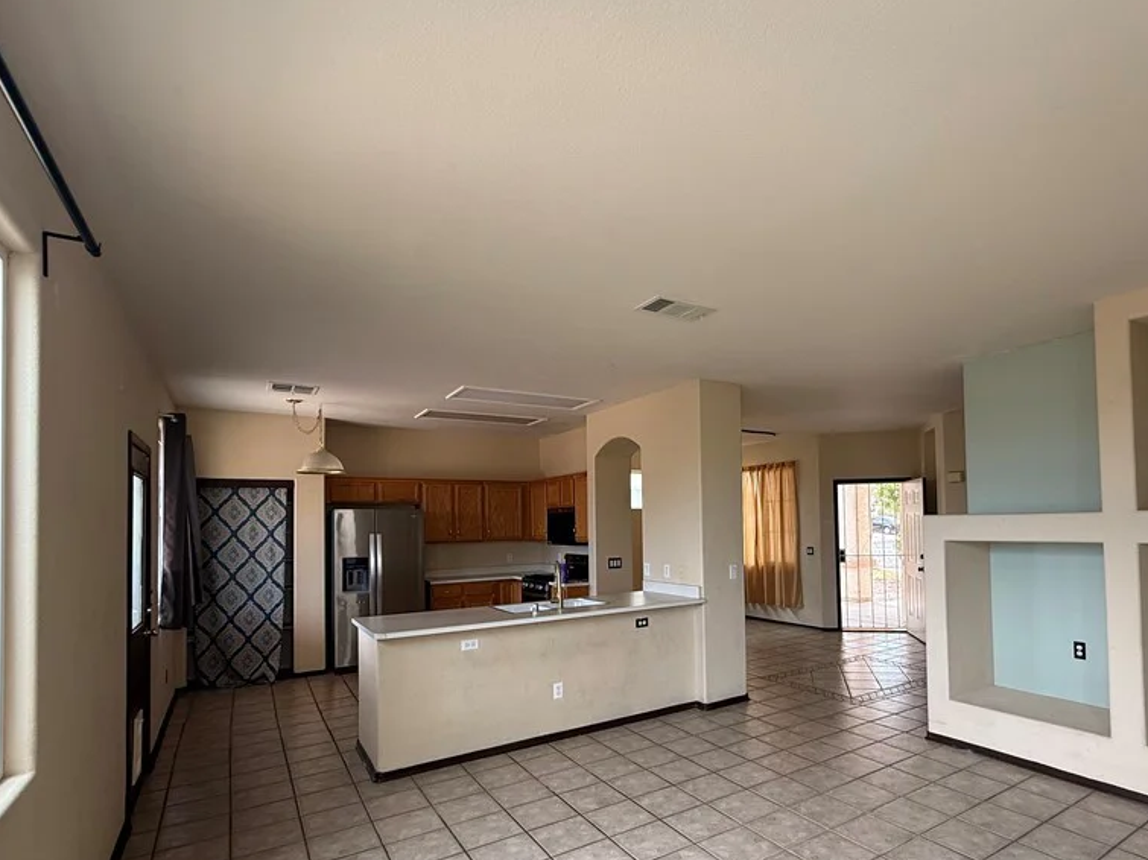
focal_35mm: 19
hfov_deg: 83.8
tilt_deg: +1.7
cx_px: 678
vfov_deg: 68.1
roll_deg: +1.3
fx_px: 630
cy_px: 506
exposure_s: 1/99
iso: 80
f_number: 2.2
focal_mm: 2.22
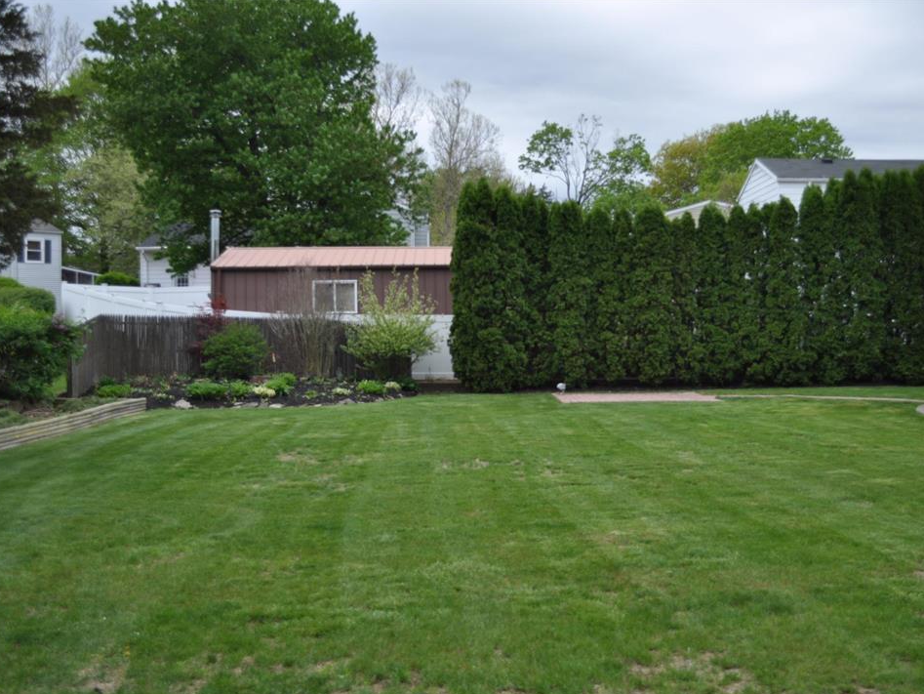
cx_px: 520
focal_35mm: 43
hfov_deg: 43.7
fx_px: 1148
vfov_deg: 33.6
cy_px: 349
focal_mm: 26
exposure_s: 1/1000
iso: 200
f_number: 4.2
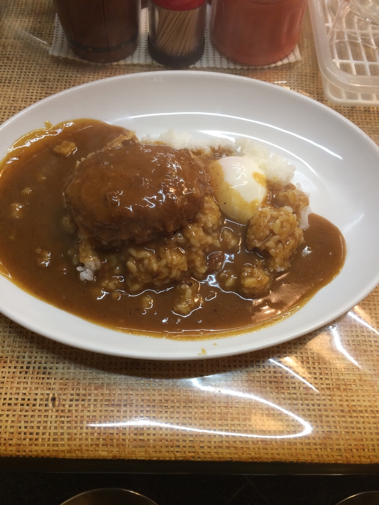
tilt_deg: -66.0
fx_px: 423
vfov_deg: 61.7
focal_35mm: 29
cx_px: 190
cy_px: 252
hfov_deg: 48.2
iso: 80
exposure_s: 1/30
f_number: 2.2
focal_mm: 4.15
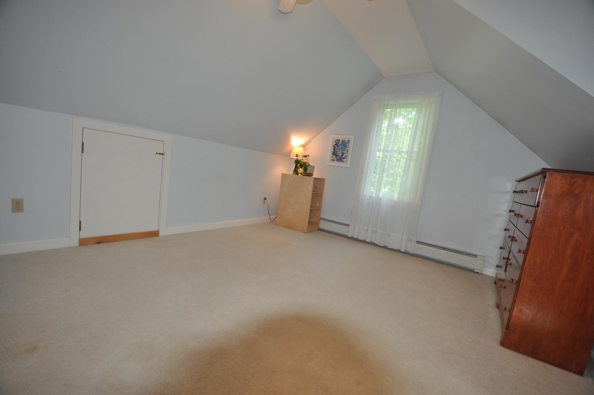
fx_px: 247
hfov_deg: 100.5
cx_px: 297
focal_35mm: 15
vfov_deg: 77.2
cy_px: 198
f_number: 3.5
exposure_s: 1/60
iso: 800
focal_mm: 10
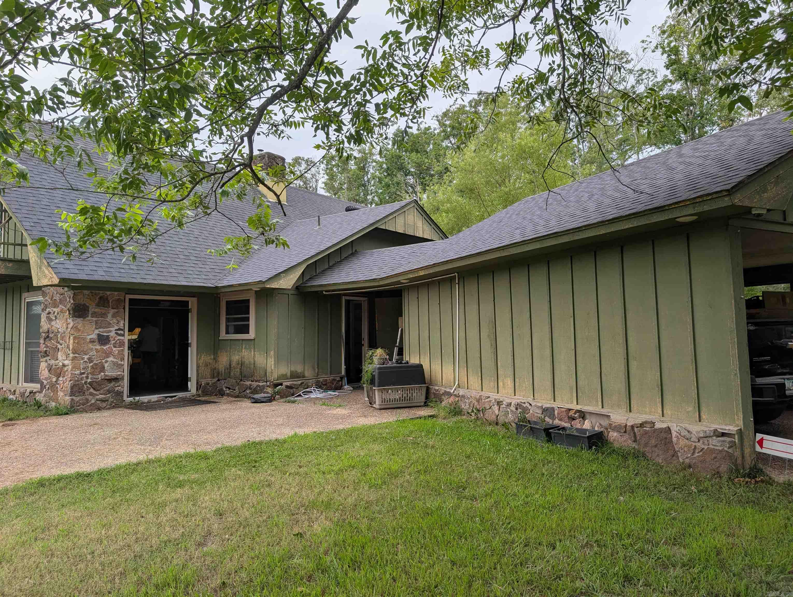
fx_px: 551
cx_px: 396
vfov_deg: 56.9
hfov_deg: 71.5
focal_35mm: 24
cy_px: 298
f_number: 1.68
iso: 21
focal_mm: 6.9
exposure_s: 1/282
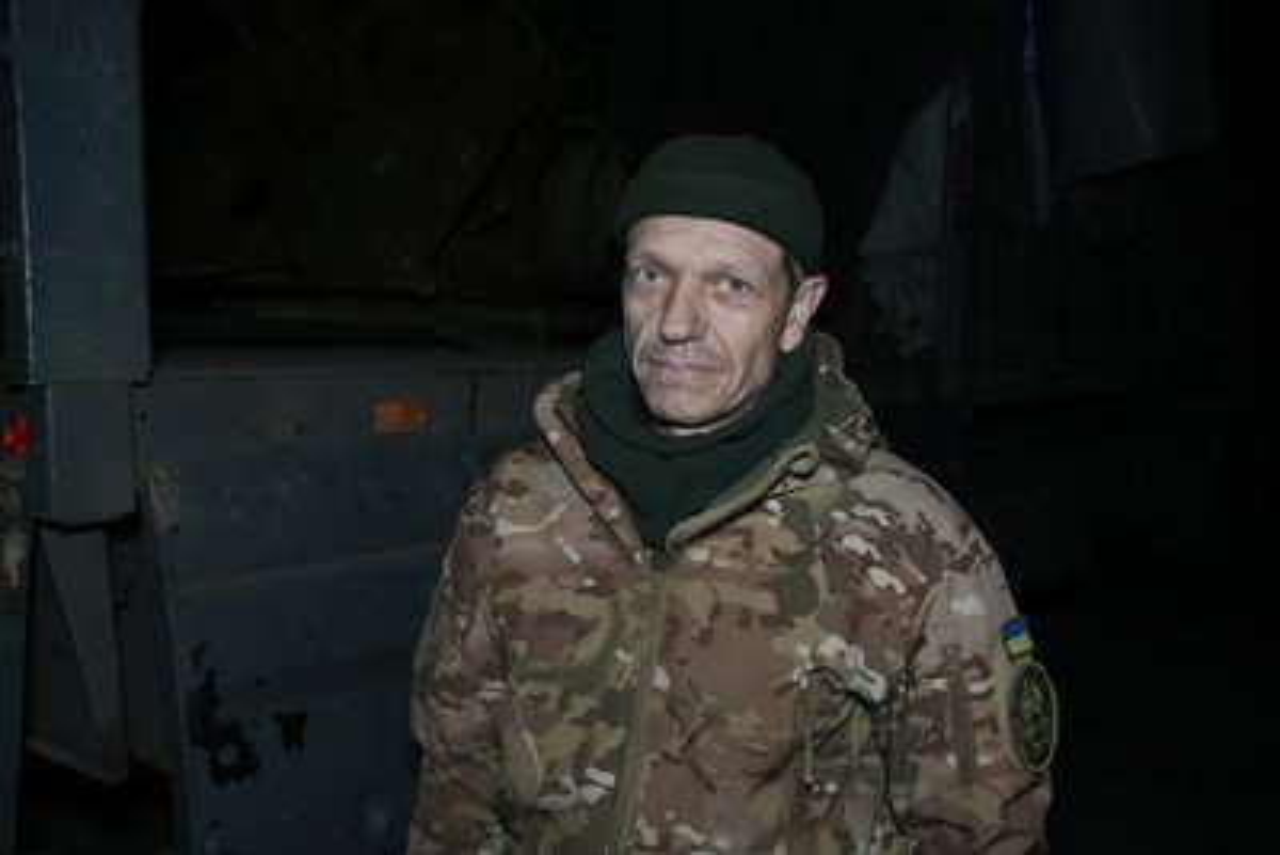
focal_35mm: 35
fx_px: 1245
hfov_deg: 54.4
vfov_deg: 37.9
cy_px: 428
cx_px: 640
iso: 8000
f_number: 5
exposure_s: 1/50
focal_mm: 35
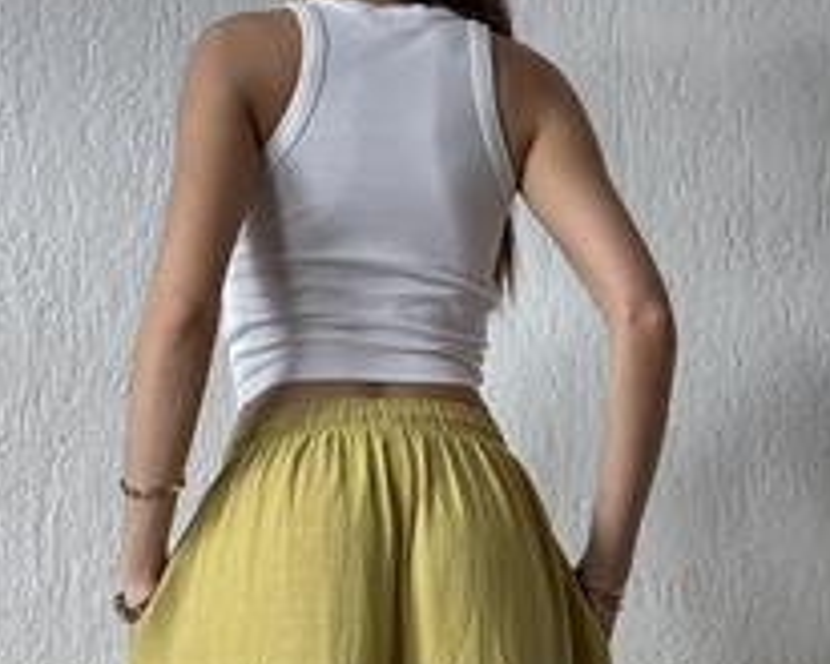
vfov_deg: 15.3
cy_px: 805
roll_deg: +0.6
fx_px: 2384
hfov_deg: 19.7
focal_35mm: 97
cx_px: 367
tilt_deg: +4.8
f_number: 1.78
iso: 80
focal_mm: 6.86
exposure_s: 1/121
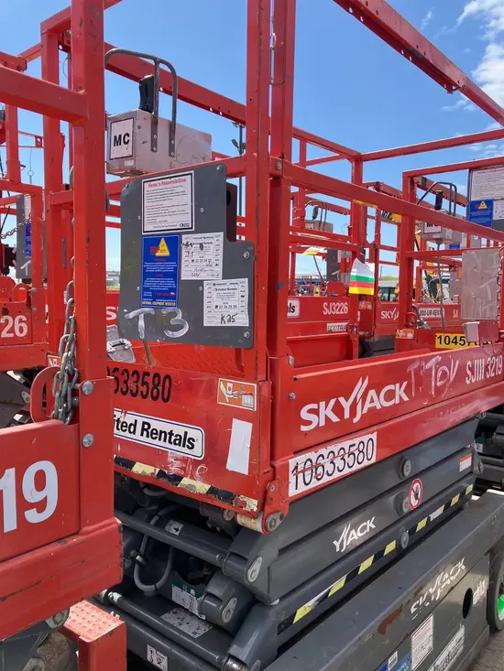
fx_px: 543
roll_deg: -1.2
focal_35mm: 28
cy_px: 336
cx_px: 252
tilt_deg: -3.4
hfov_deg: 49.8
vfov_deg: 63.4
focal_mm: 3.99
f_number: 1.8
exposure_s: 1/796
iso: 32
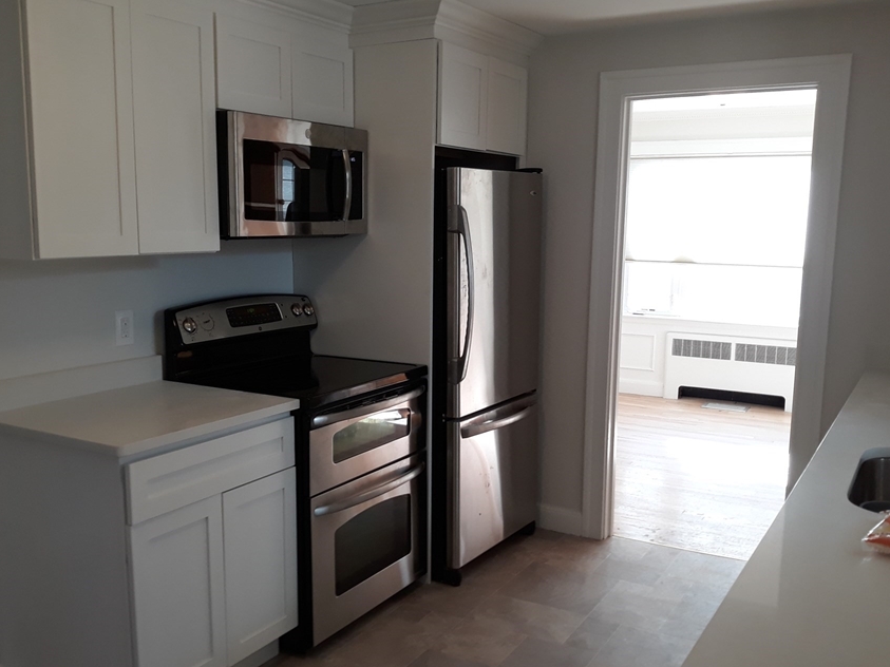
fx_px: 874
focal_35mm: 34
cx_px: 421
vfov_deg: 41.8
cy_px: 361
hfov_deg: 53.9
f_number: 1.7
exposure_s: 1/50
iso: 64
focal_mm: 3.7
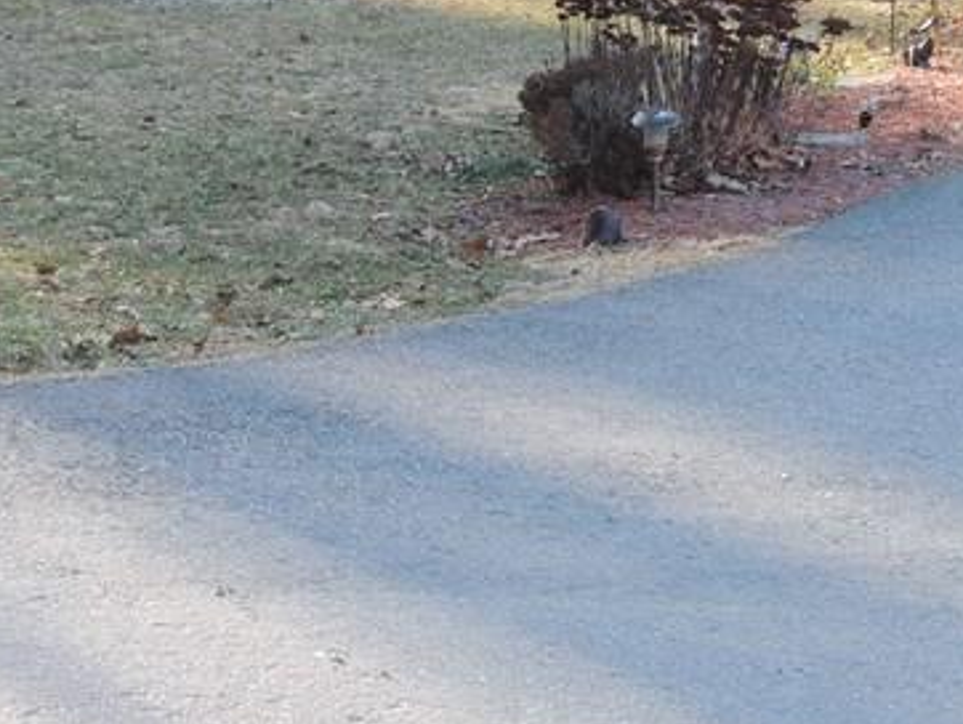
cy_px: -59
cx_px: 527
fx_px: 2756
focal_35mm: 99
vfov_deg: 14.6
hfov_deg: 19.8
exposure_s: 1/100
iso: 100
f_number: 3.3
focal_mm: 6.2
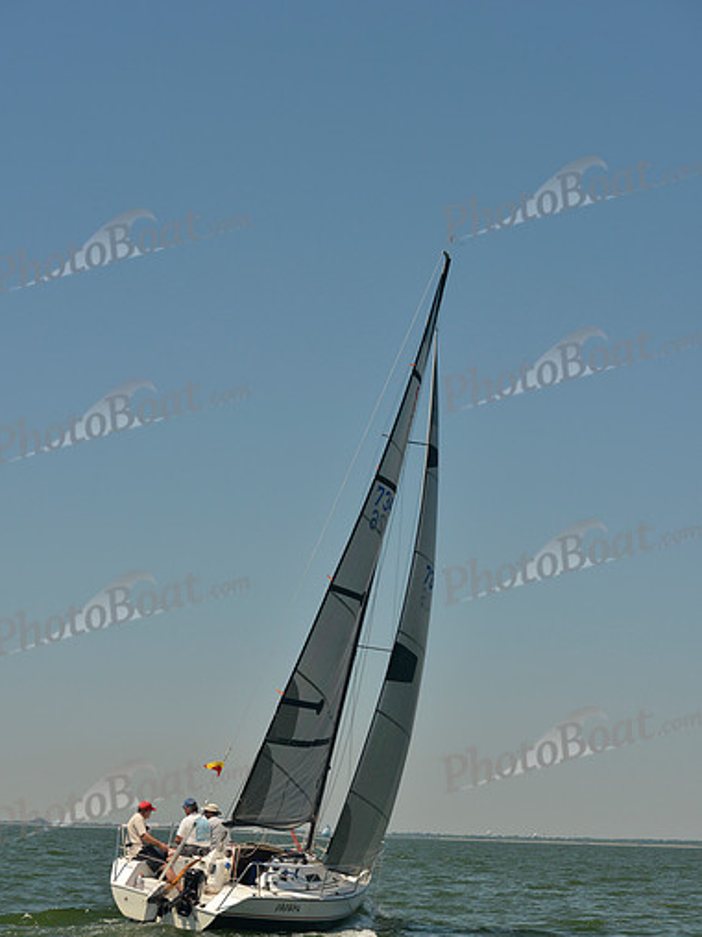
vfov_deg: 25.3
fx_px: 2083
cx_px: 346
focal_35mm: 77
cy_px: 488
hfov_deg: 19.1
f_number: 7.1
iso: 200
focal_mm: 70
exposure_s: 1/640
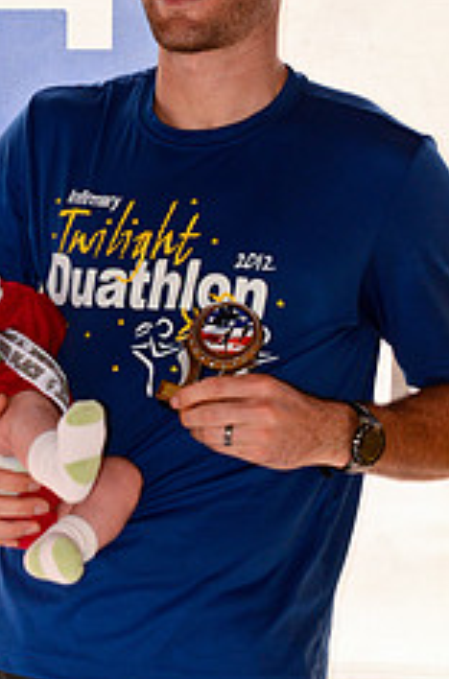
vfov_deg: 11.1
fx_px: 3499
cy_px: 288
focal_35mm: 186
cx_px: 72
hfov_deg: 7.3
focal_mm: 65
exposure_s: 1/125
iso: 640
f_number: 4.5
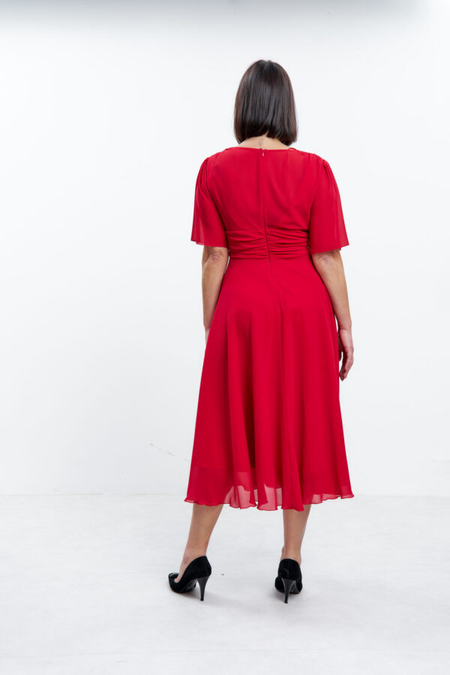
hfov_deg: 29.9
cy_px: 338
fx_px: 844
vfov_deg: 43.6
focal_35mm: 45
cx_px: 225
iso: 100
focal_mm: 45
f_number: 13
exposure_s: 1/160
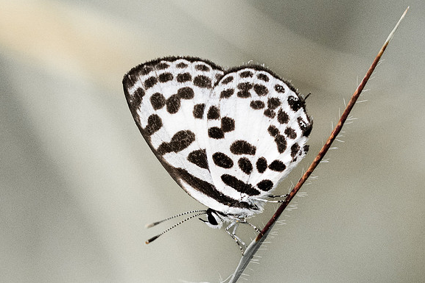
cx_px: 213
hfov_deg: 4.2
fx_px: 5739
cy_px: 126
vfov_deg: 2.8
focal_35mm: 486
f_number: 5
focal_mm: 150
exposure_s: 1/640
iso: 800
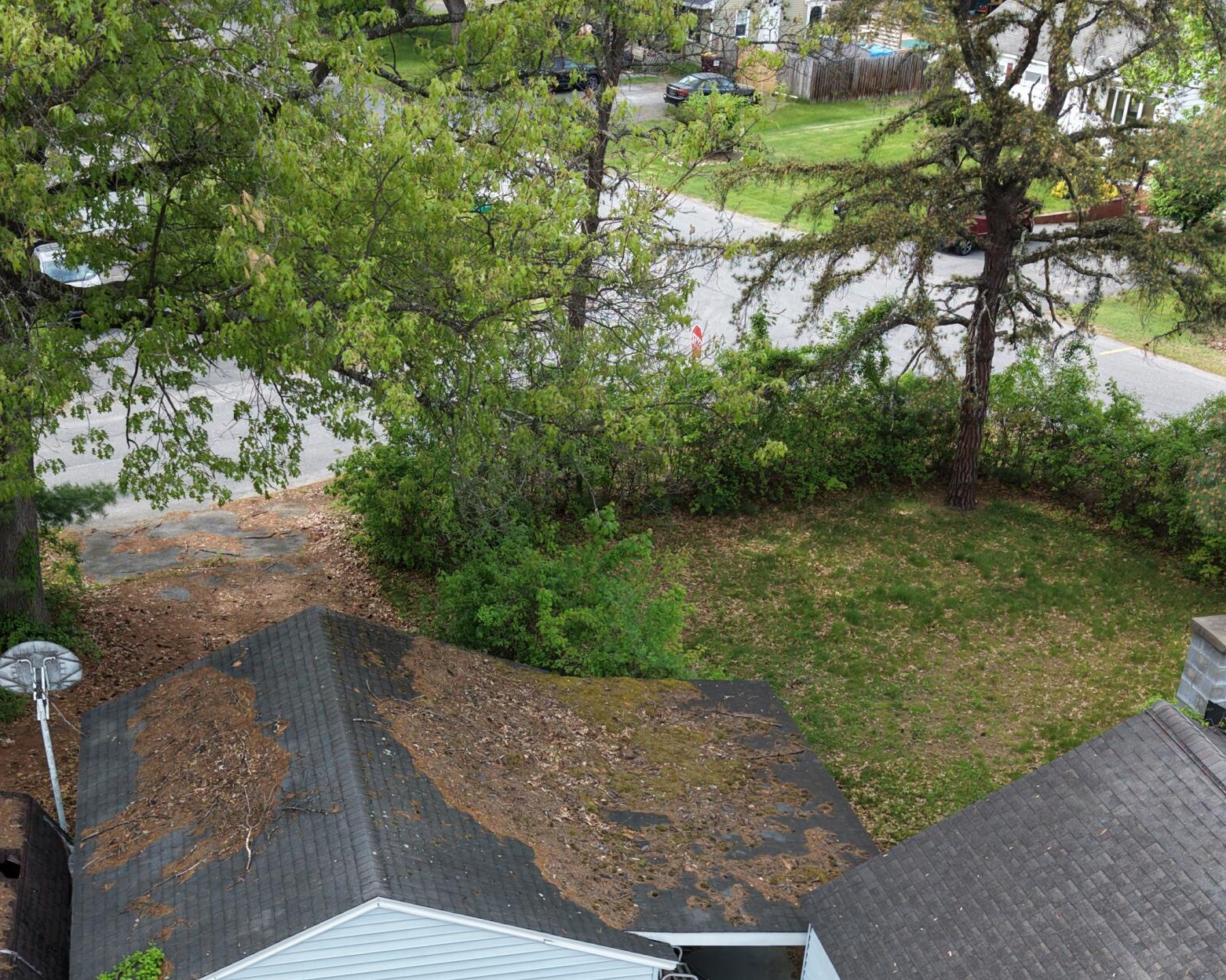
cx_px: 479
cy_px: 873
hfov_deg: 40.9
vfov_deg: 31.9
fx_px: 1633
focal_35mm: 45
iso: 140
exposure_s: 1/1000
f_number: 1.8
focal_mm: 8.67
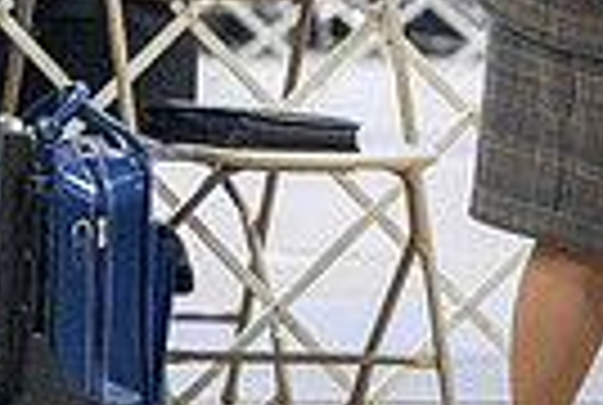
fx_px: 8561
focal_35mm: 510
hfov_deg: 4.0
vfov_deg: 2.7
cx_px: 1094
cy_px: -52
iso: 6400
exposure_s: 1/320
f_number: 3.5
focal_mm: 118
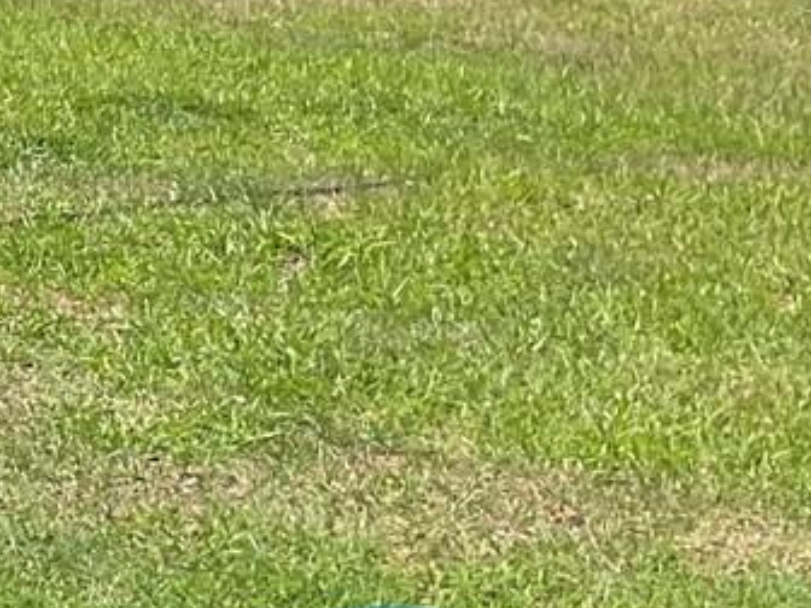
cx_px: -908
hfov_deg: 12.3
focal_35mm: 138
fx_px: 3233
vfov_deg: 10.7
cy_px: -7
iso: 16
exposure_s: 1/1848
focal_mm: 3
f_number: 1.8
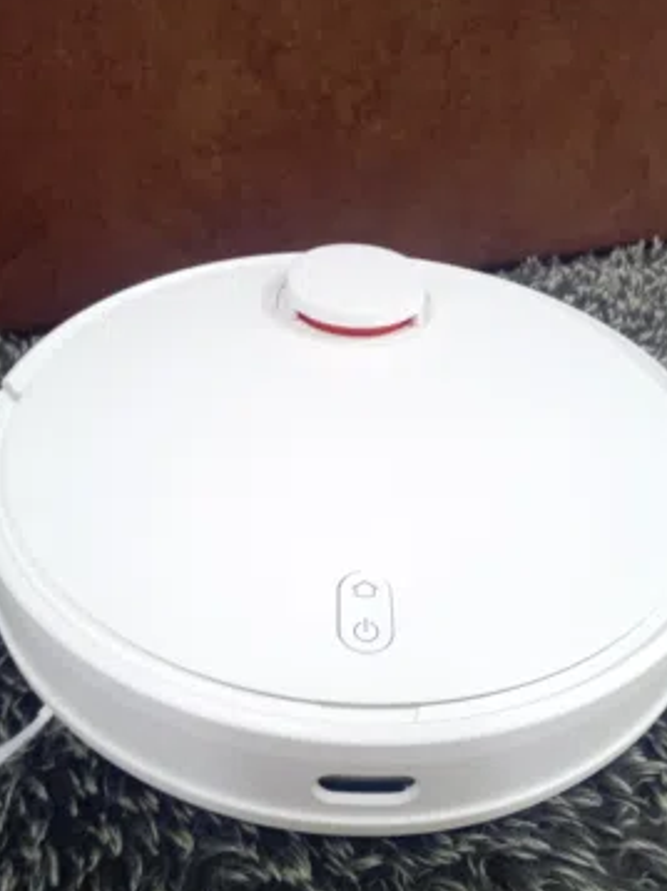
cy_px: 479
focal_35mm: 28
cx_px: 346
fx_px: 720
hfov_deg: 49.7
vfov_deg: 63.4
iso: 210
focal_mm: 4.15
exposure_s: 1/25
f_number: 1.8
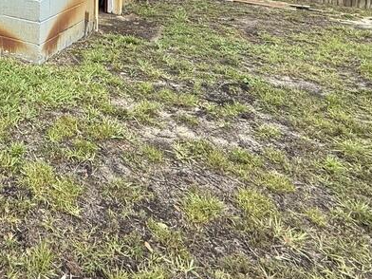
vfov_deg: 32.0
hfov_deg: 40.8
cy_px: -67
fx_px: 387
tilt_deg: -1.3
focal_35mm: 36
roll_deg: -0.7
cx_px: -42
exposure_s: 1/644
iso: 50
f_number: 2.2
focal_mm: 2.22
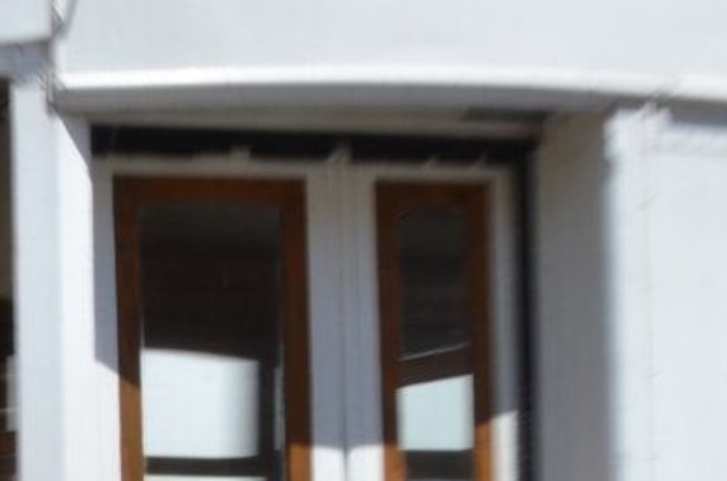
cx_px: -546
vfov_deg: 10.5
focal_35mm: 126
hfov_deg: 14.5
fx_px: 2538
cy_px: 680
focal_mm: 16
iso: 100
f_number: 22
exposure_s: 1/20
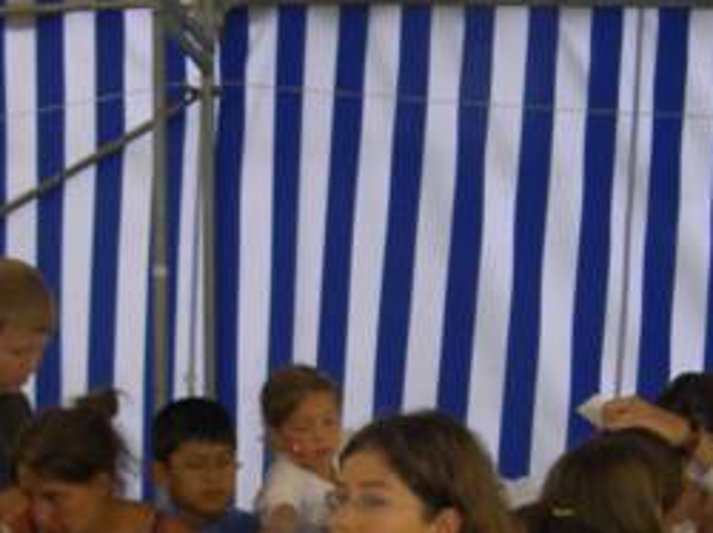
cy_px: 667
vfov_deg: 10.3
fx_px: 2901
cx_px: 317
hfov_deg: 14.0
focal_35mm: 141
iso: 100
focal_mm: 9
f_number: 2.9
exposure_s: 1/60
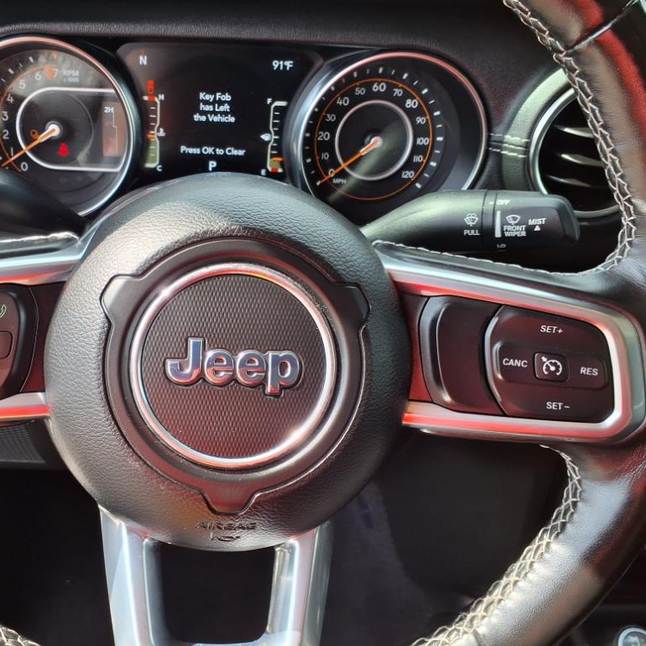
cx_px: 214
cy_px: 324
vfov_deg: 51.1
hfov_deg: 50.2
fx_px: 676
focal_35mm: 32
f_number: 1.9
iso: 40
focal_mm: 3.58
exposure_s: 1/217
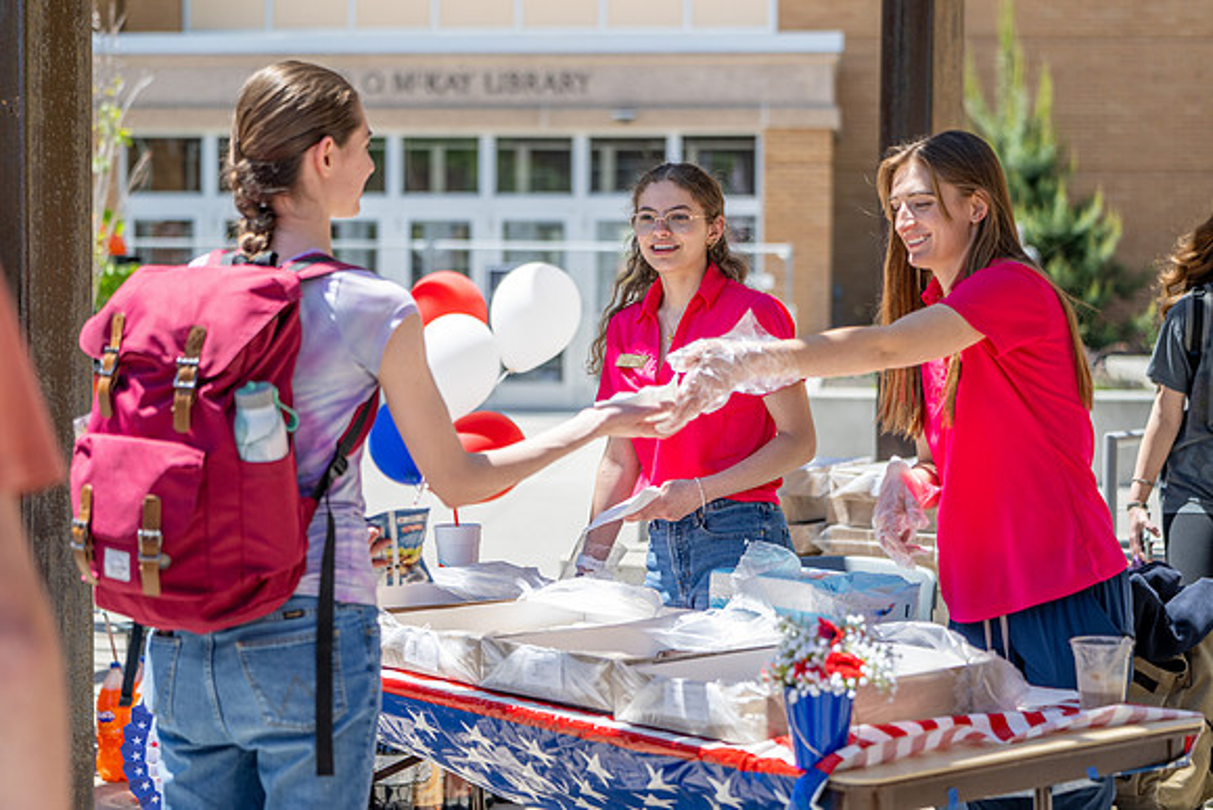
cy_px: 440
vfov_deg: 17.3
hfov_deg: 25.7
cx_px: 608
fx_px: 2657
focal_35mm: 79
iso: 80
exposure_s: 1/800
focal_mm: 70
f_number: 2.8
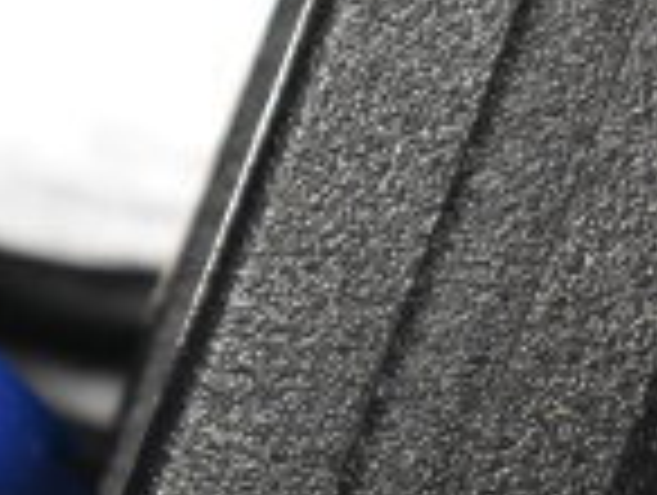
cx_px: -648
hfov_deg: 8.2
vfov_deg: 6.5
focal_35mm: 229
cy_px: 124
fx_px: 4353
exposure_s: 1/60
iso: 3600
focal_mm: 38
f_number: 4.8
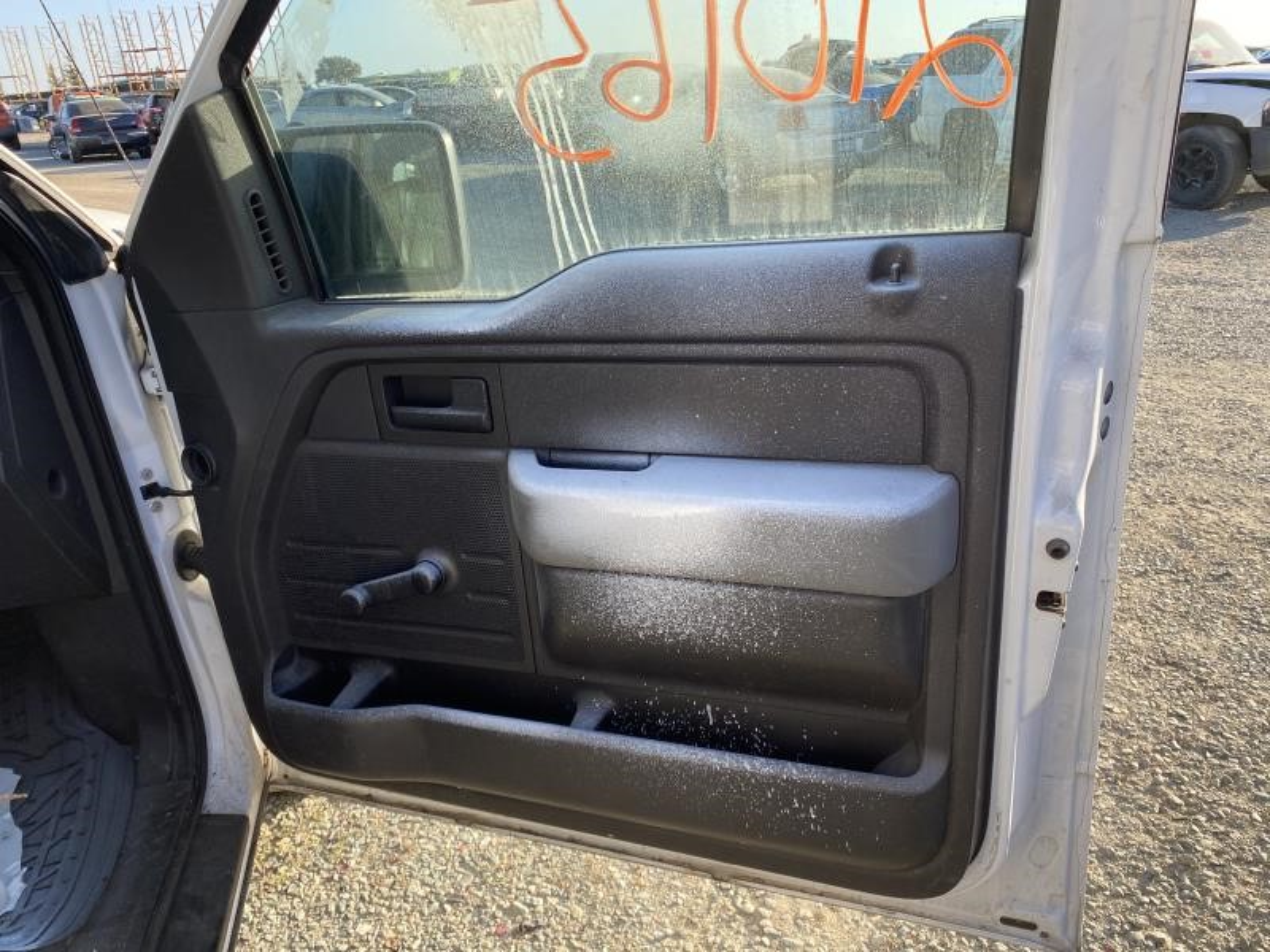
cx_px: 635
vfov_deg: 53.1
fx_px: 954
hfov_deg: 67.3
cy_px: 476
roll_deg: +4.8
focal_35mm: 26
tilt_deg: -19.3
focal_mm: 4.25
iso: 32
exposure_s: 1/431
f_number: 1.8
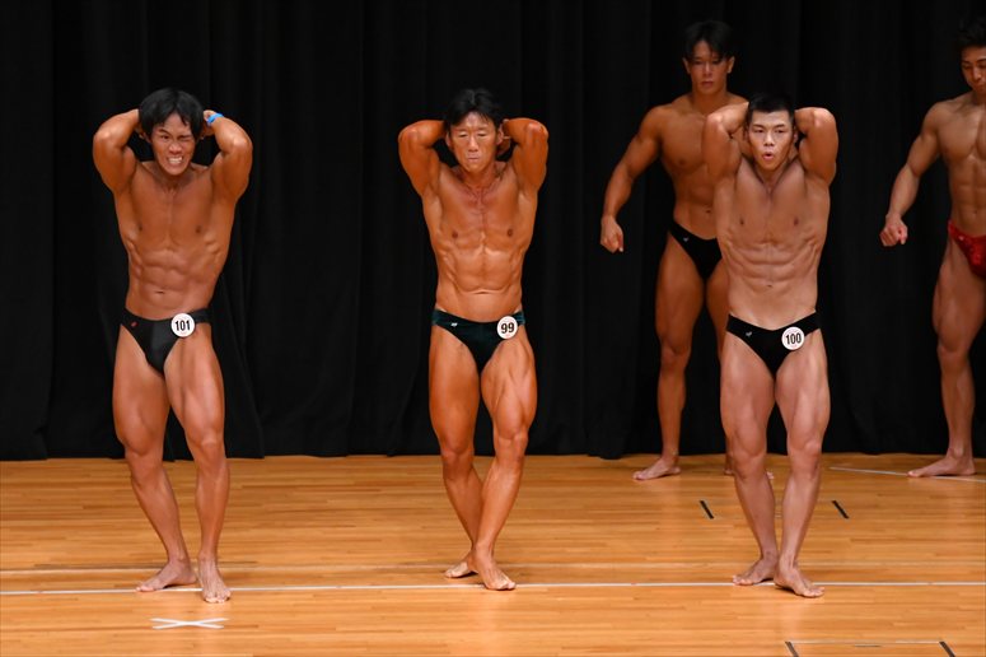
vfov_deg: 5.4
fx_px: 6981
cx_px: 493
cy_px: 328
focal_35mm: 255
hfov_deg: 8.1
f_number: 5.6
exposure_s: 1/400
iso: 3200
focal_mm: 170
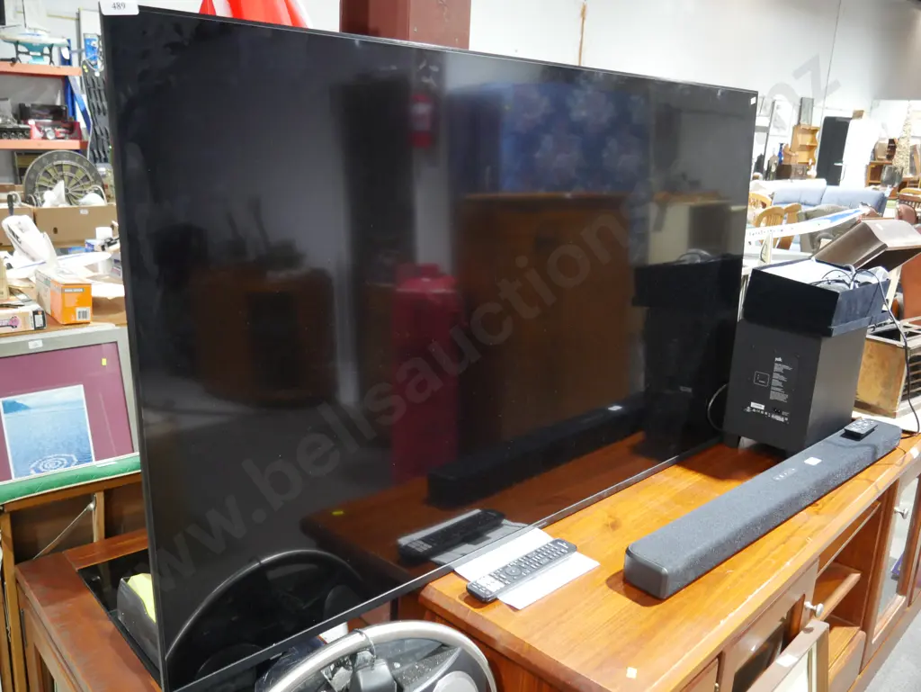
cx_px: 460
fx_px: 745
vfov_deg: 49.8
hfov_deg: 63.4
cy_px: 346
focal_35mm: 28
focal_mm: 14
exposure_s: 1/60
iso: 1600
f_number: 3.5
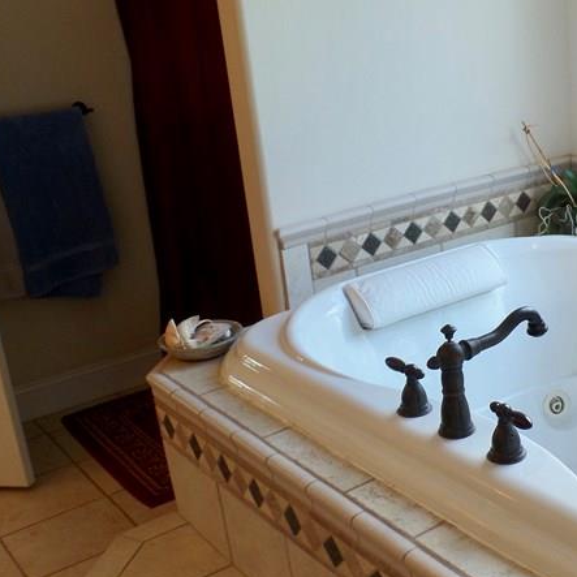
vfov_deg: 36.0
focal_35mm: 47
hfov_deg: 34.6
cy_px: 270
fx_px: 886
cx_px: 488
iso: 100
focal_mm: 4.1
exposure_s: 1/30
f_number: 3.5
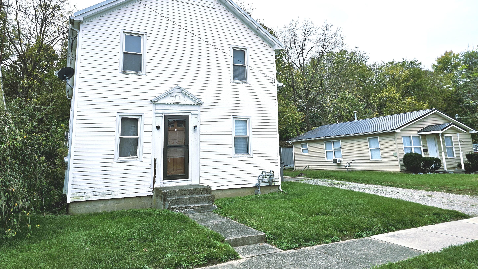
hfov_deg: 71.9
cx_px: 237
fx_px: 330
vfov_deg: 43.6
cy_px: 86
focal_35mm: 26
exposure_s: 1/714
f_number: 1.7
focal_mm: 6.3
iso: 10
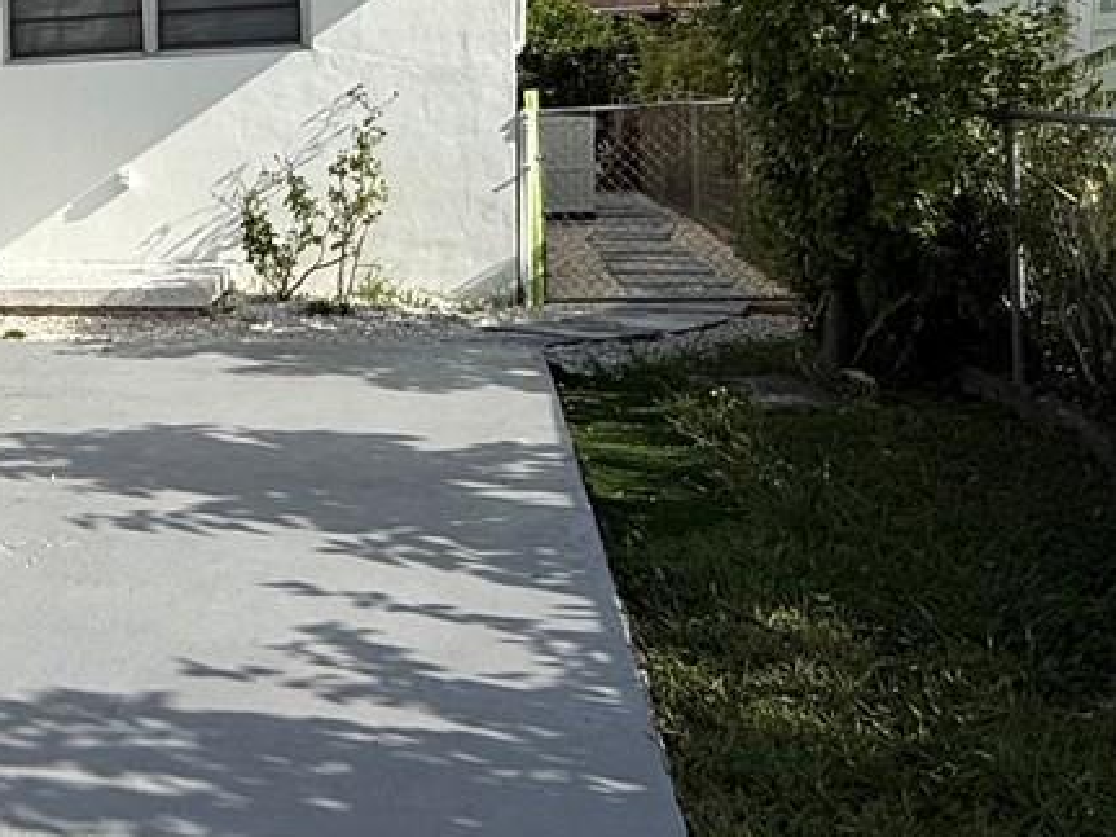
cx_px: -223
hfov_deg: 31.0
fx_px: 1676
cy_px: 257
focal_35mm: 52
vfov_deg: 27.8
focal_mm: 2.22
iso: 50
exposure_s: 1/2410
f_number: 2.2
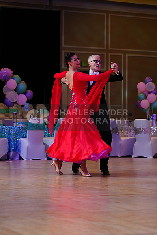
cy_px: 118
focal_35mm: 105
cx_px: 78
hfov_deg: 13.0
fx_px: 686
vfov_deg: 19.5
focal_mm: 105
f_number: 4
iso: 2500
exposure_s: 1/400
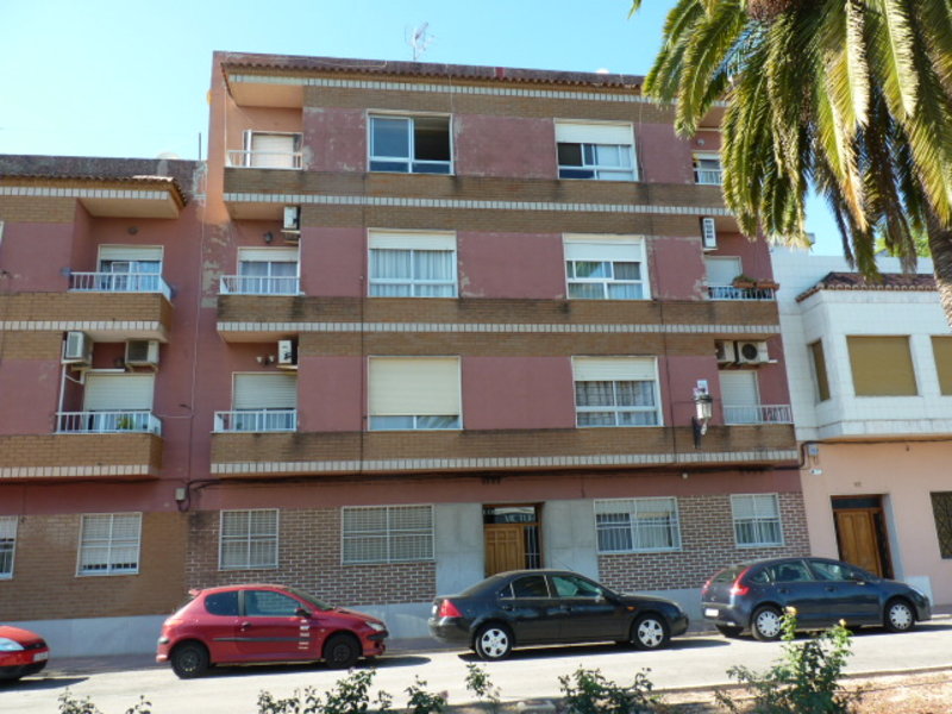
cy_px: 357
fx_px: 743
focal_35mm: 27
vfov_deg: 51.4
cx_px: 476
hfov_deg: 65.3
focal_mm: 4.8
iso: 80
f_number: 4
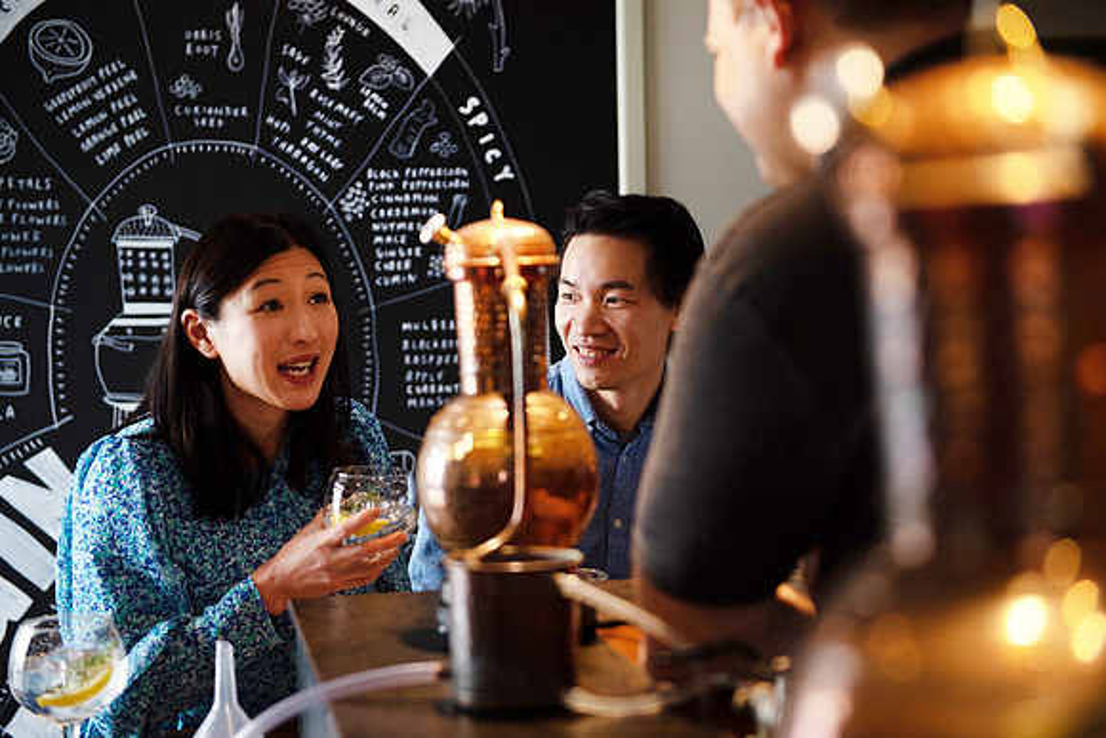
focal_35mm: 58
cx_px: 553
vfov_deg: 23.4
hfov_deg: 34.5
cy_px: 369
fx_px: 1782
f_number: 2.8
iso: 400
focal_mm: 58
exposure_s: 1/250
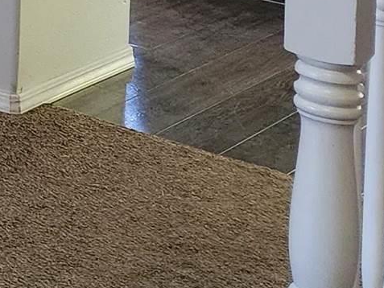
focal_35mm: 148
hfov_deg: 10.1
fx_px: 1642
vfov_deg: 8.8
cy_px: -485
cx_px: -751
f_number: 1.8
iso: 400
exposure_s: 1/120
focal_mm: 6.4
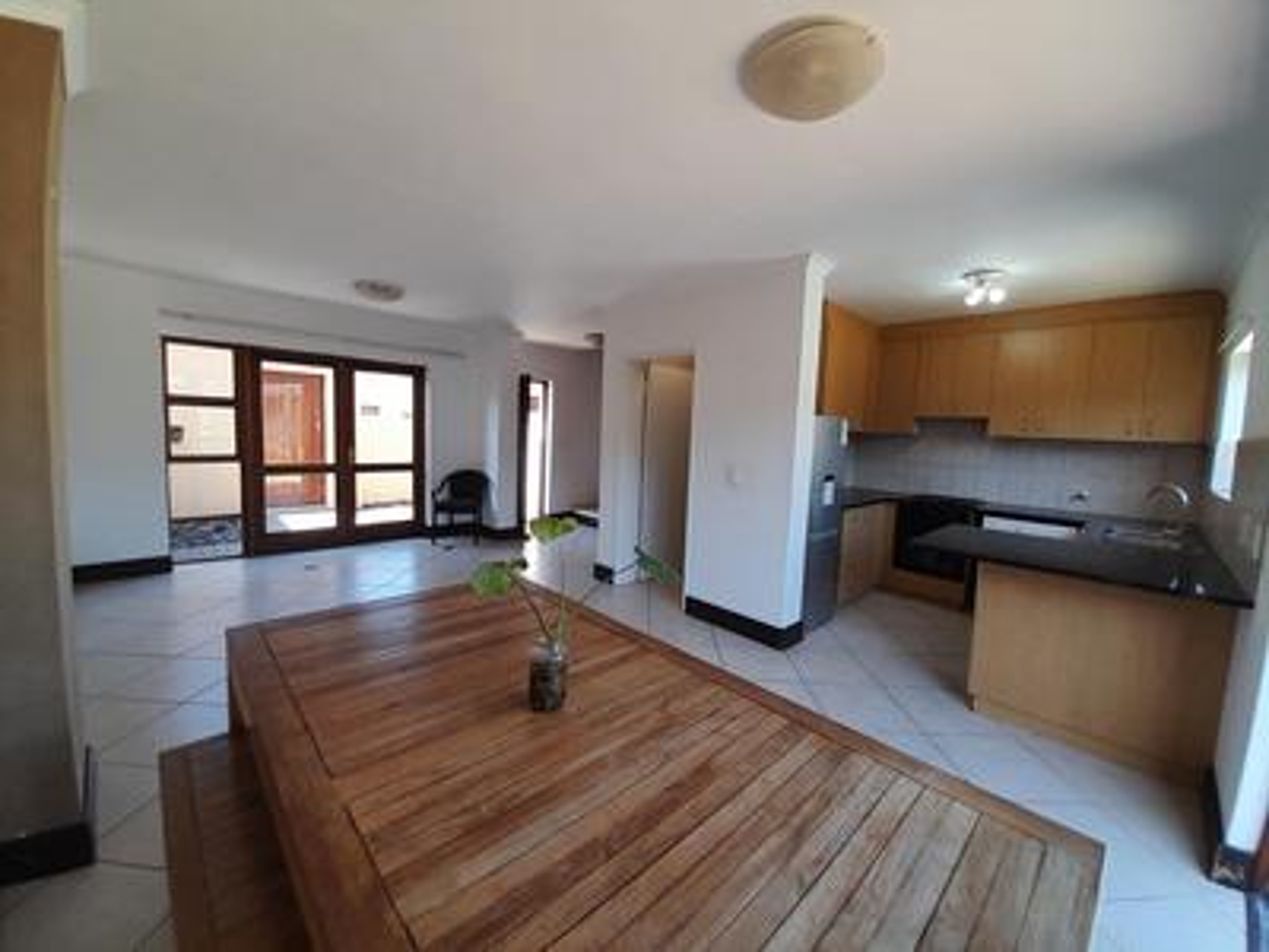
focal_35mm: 13
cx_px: 634
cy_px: 476
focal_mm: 1.13
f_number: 2.2
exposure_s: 1/50
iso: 50
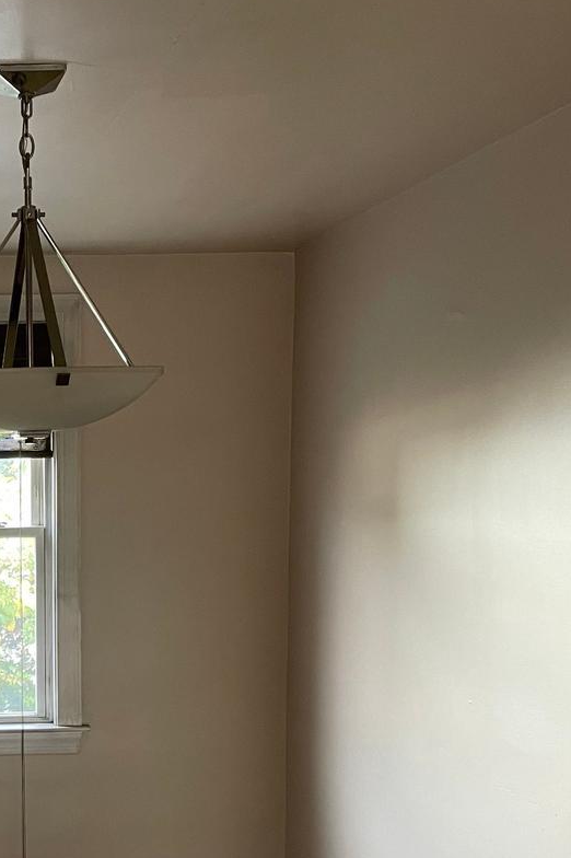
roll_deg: +1.4
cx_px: -58
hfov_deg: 23.9
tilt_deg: -6.9
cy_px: 669
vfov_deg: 36.4
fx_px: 1262
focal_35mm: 53
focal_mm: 4.2
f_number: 1.6
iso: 125
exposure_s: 1/79
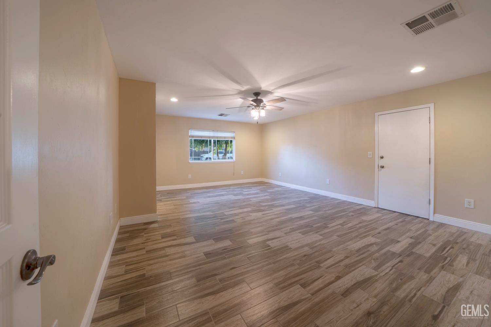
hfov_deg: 112.6
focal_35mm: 12
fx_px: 164
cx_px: 246
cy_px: 164
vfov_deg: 90.0
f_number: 9
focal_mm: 12
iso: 200
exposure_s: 1/160
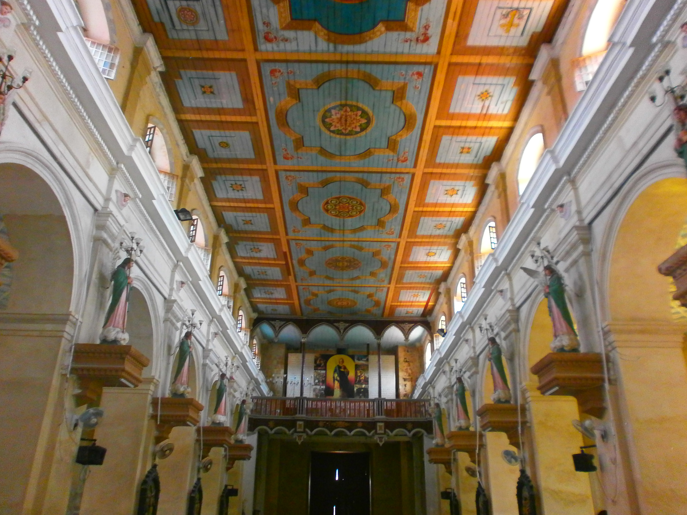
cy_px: 258
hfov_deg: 65.3
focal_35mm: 27
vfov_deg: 51.4
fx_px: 536
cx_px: 344
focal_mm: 4.8
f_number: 2.9
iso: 320
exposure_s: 1/30
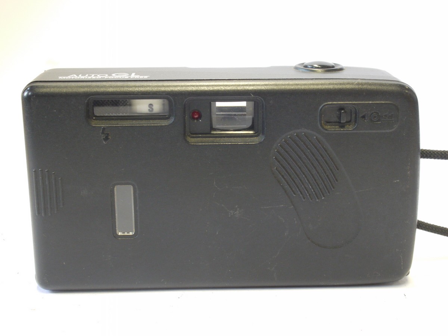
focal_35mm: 60
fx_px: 777
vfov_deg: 24.4
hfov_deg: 32.2
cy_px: 168
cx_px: 224
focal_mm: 30
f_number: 10
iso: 800
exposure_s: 1/10
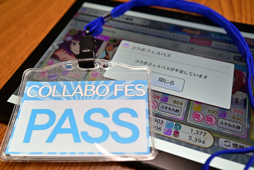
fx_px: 247
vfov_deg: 37.9
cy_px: 85
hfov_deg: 54.4
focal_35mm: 35
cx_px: 127
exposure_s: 1/4
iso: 400
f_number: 5
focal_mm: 35
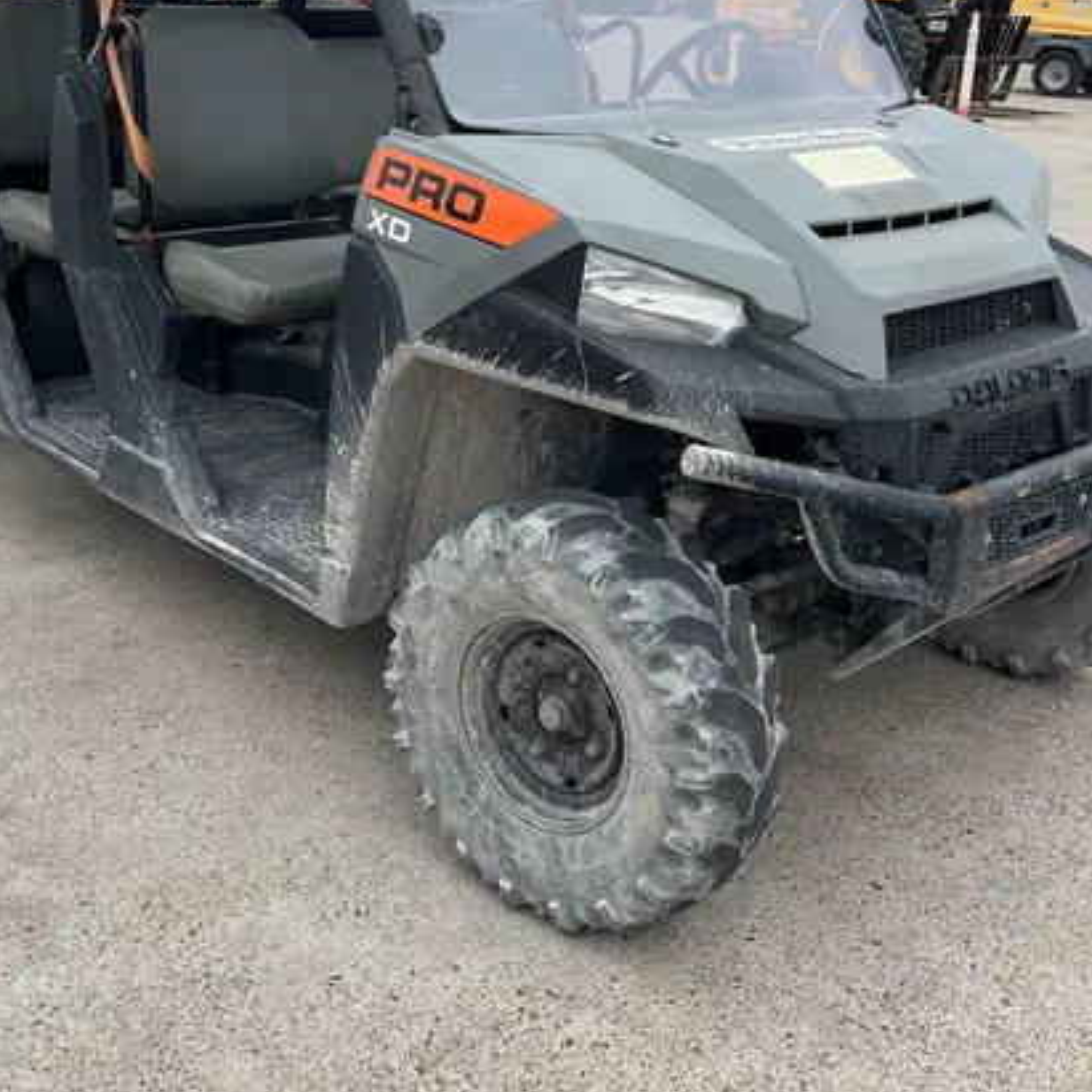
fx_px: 1463
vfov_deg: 40.3
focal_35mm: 41
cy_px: 344
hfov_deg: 40.8
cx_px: 465
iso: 50
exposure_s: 1/1721
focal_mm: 5.1
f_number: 1.6
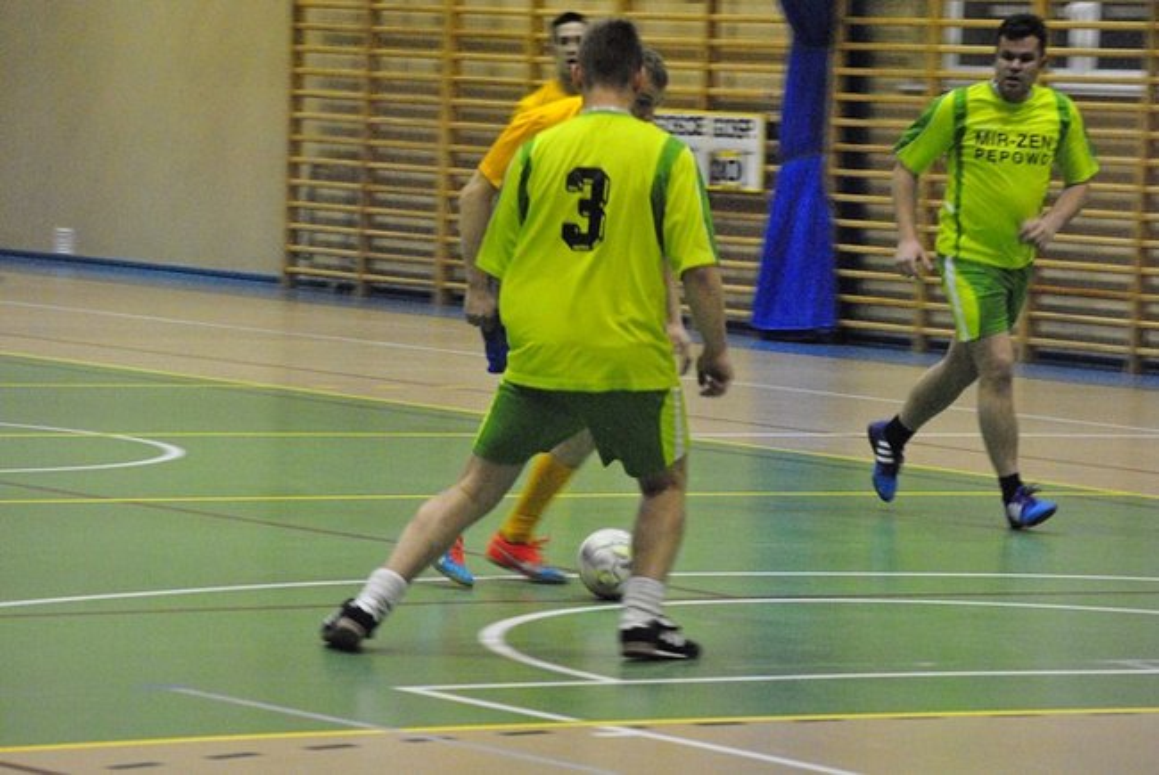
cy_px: 388
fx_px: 5801
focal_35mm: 180
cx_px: 580
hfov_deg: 11.4
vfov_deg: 7.6
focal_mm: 120
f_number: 5.6
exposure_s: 1/80
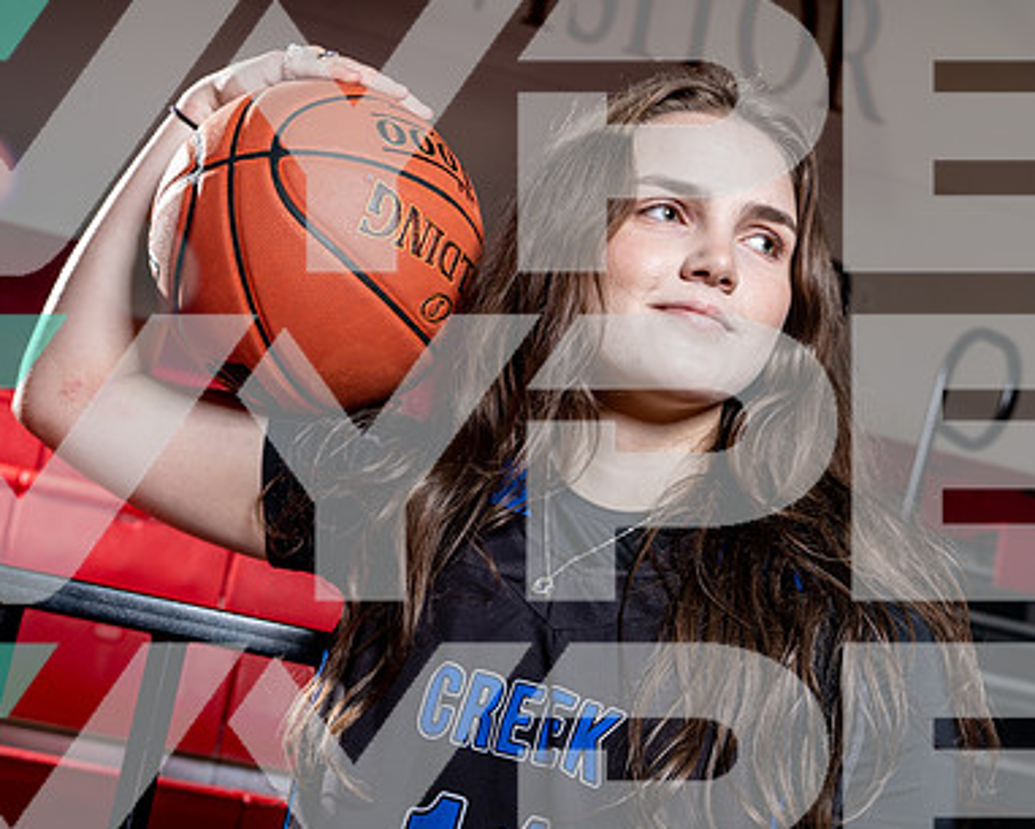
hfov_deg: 33.0
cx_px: 474
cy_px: 459
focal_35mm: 57
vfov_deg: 26.7
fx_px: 1747
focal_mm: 40
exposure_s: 1/250
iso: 320
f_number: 6.3
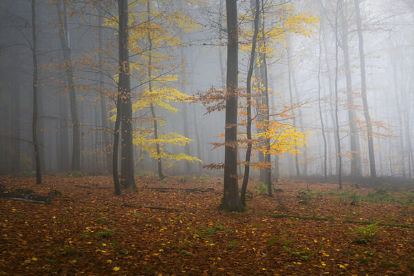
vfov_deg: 36.9
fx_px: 414
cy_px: 138
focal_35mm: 36
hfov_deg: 53.1
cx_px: 207
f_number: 11
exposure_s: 1/2
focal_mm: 36
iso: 400
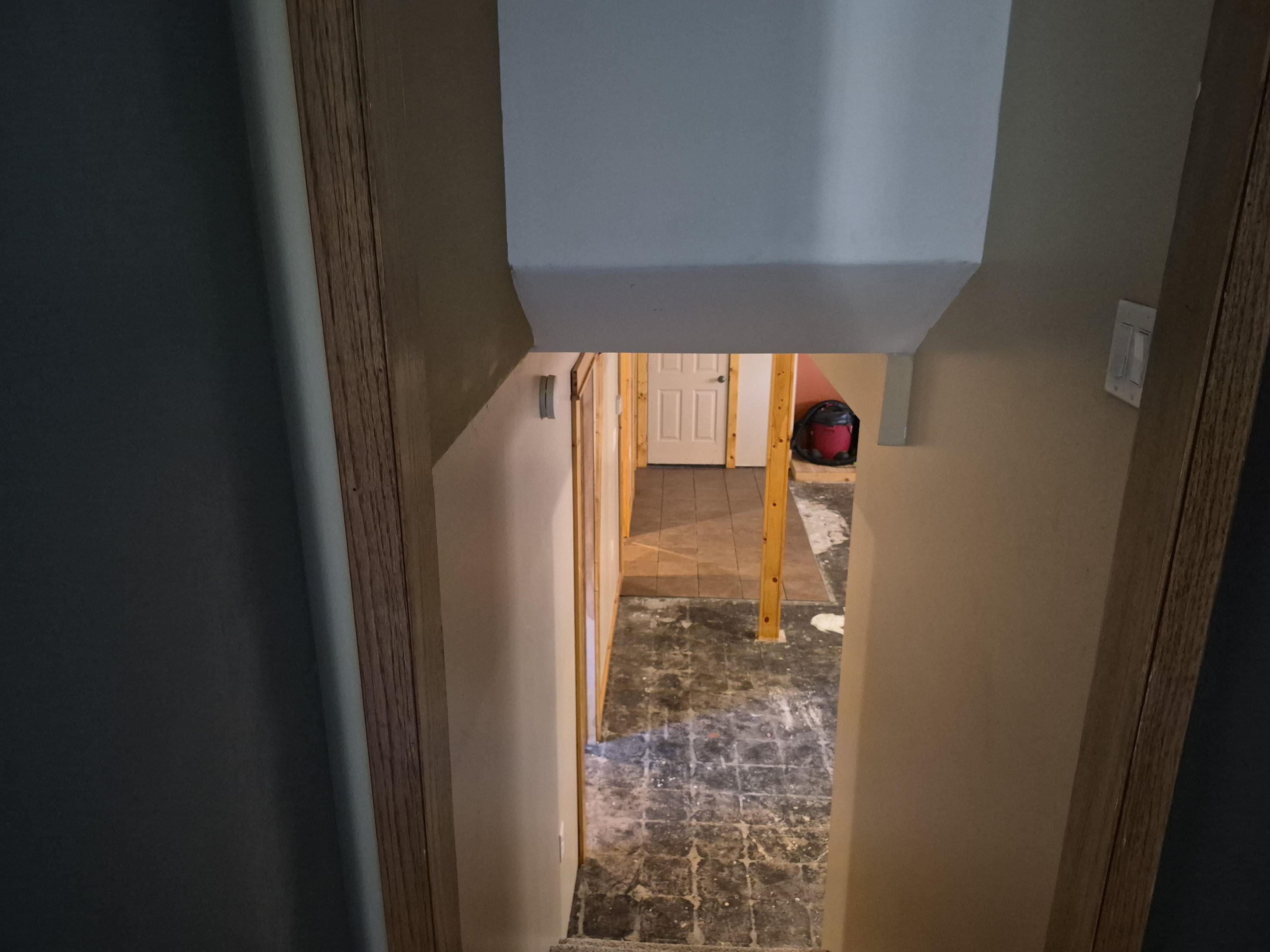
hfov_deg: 71.6
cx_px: 626
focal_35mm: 24
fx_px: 881
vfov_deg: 56.8
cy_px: 491
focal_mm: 5.4
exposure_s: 1/60
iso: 2000
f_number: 1.8
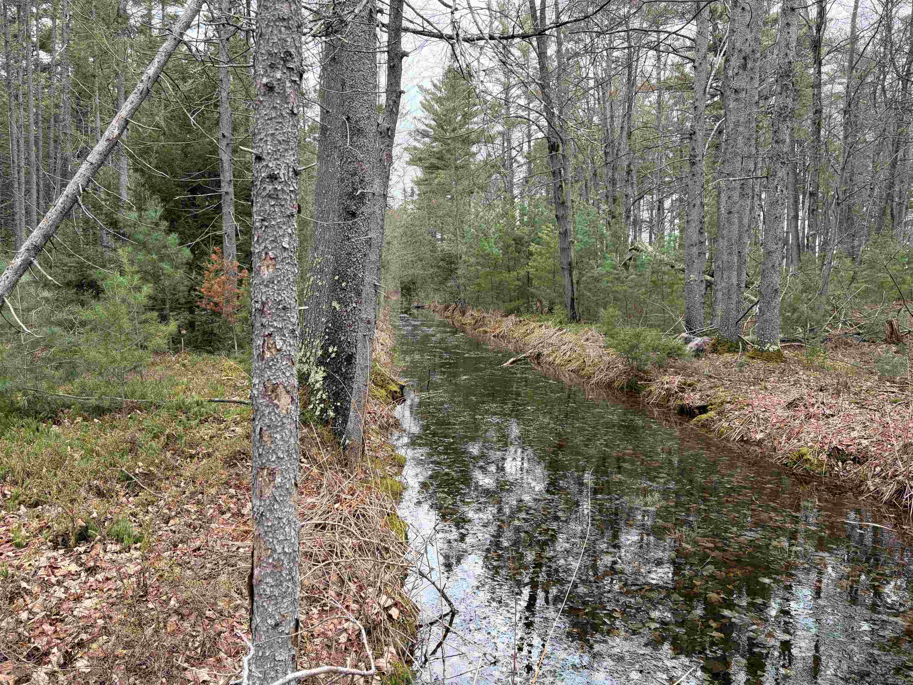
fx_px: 686
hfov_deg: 67.3
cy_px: 342
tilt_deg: -3.1
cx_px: 456
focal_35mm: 26
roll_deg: -0.4
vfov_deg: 53.1
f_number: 1.6
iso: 64
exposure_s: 1/539
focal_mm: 5.96
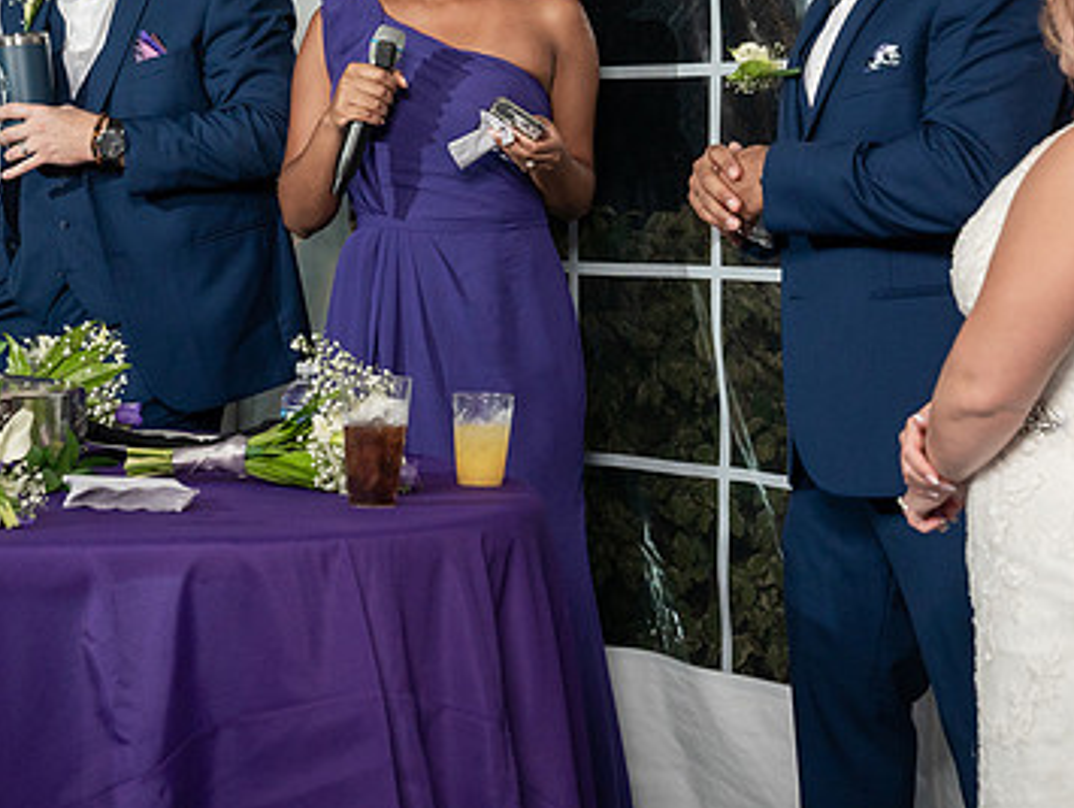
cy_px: 254
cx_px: 653
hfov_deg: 22.4
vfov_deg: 17.0
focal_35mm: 87
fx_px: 2702
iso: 1600
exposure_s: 1/200
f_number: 5.6
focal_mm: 51
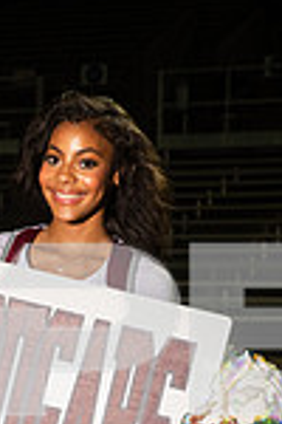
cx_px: -34
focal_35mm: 180
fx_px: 2115
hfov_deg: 7.6
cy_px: 531
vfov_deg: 11.2
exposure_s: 1/400
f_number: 7.1
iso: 1000
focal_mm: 60
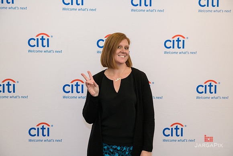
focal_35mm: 70
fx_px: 453
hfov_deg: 28.8
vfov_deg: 19.5
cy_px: 78
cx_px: 116
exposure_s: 1/125
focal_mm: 70
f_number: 4
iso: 400
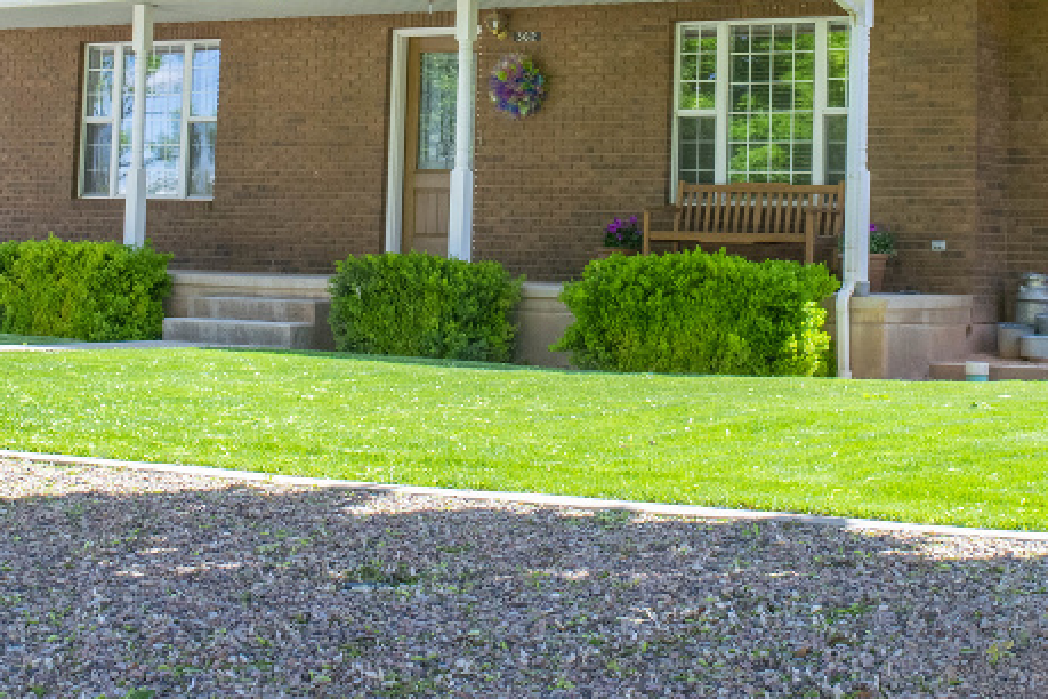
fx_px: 2532
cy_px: 6
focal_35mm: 87
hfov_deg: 23.4
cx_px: 564
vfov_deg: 15.4
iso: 400
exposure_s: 1/200
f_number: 7.1
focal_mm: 26
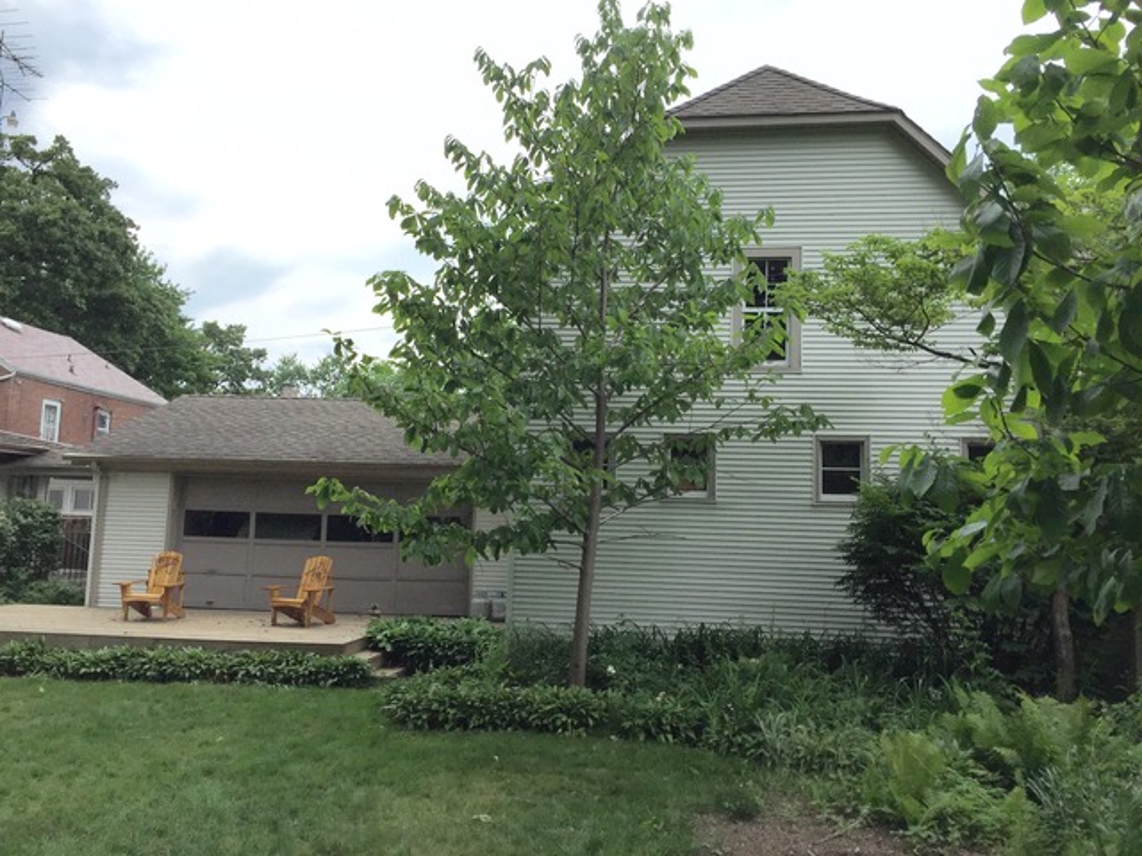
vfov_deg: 48.2
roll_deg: -2.0
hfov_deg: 61.7
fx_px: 957
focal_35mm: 29
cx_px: 571
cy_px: 428
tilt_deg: +5.5
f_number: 2.2
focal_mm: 4.15
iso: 32
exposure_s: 1/1163
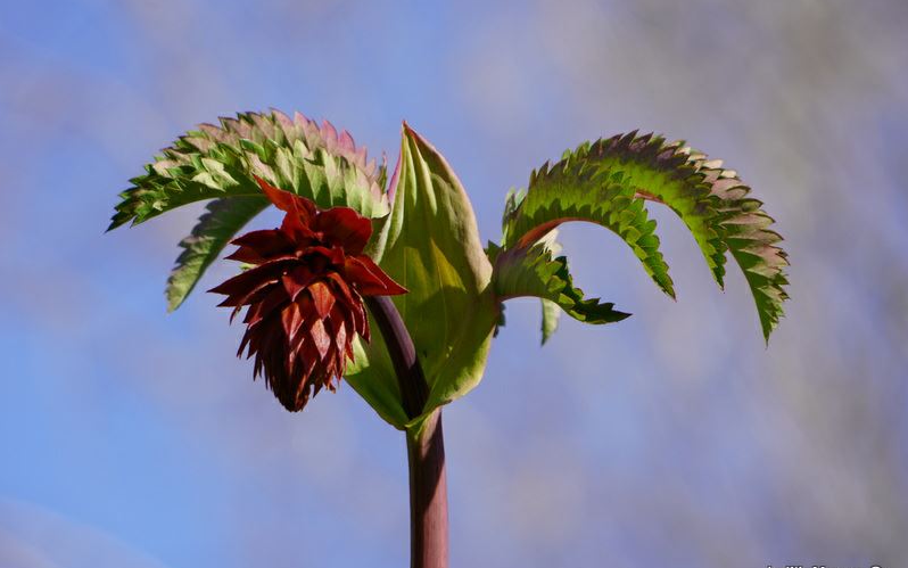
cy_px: 297
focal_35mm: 364
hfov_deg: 5.8
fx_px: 8997
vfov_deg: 3.6
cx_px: 454
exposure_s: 1/400
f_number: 6.3
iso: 125
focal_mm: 237
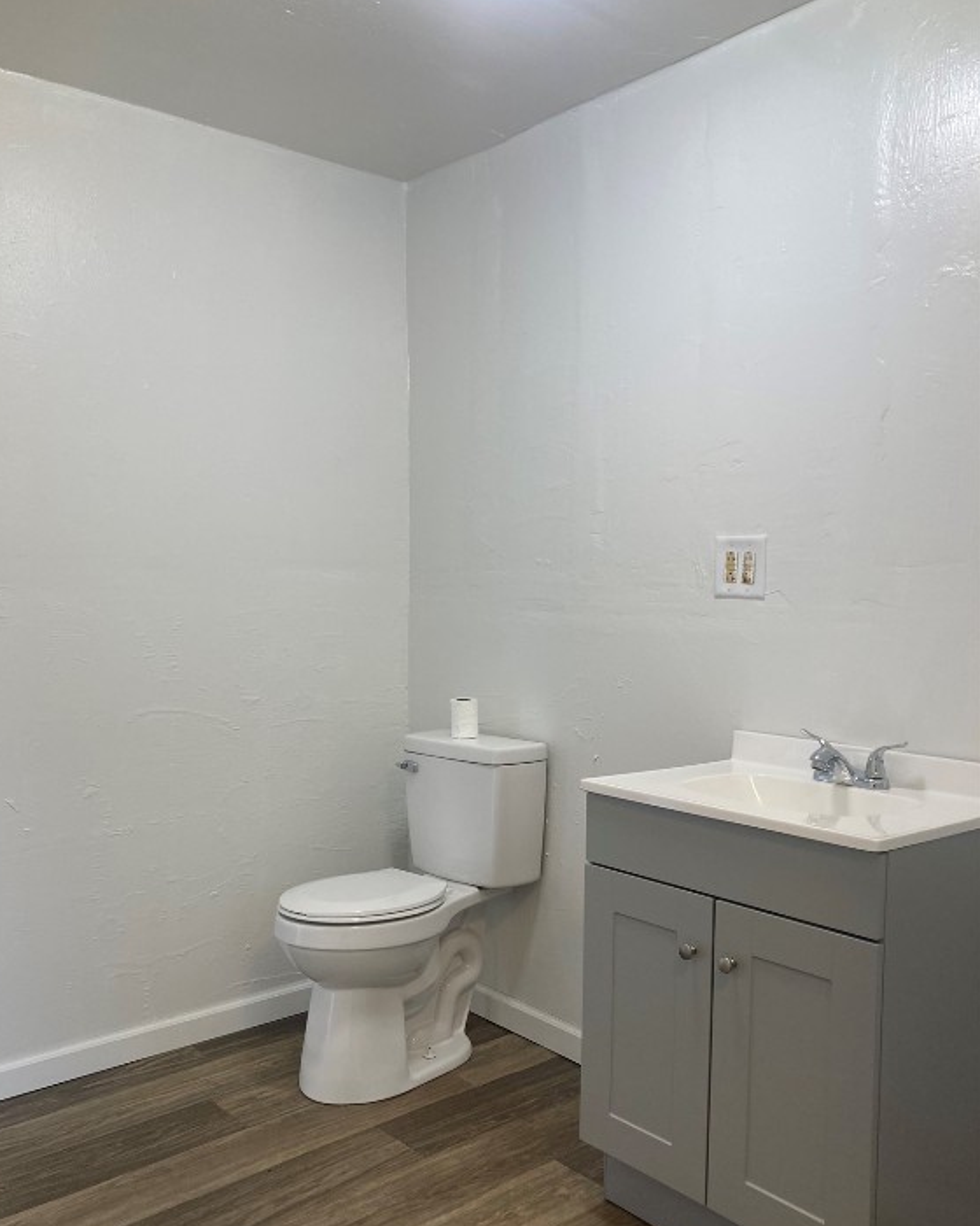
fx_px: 1088
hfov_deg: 48.5
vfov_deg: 58.7
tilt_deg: -2.5
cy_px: 657
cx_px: 478
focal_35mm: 30
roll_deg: +0.0
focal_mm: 3.99
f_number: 1.8
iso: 50
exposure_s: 1/60
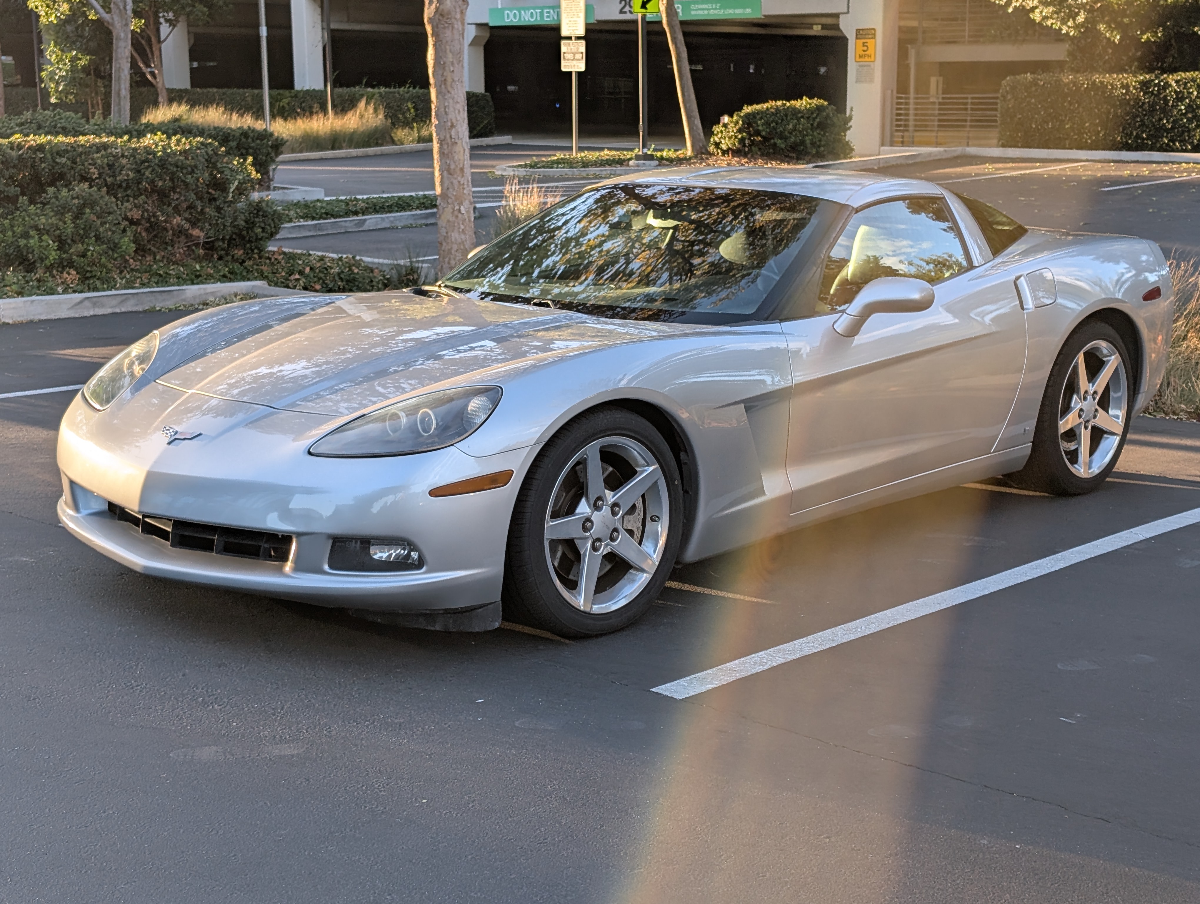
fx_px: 1701
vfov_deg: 29.7
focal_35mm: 49
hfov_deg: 38.9
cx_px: 600
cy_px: 452
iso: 20
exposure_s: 1/126
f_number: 1.68
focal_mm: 6.9
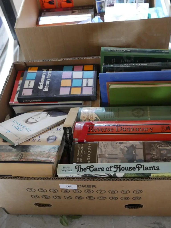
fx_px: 250
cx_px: 86
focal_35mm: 38
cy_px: 114
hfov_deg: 37.8
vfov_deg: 49.0
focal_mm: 19
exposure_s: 1/40
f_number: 4.1
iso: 3200
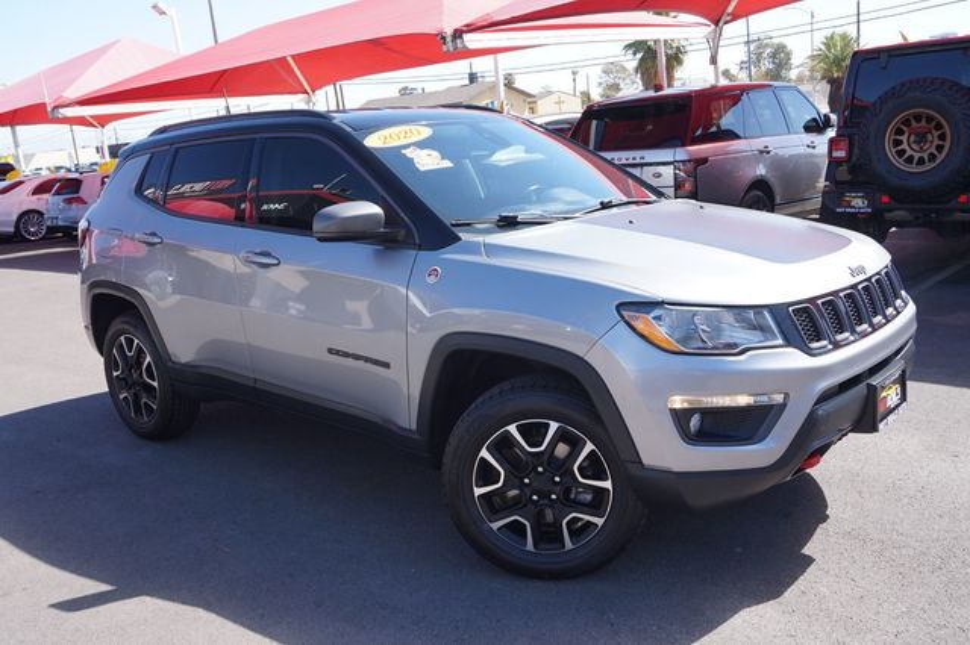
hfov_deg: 57.2
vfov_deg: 39.9
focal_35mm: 33
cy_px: 322
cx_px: 485
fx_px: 889
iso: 100
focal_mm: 22
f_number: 8
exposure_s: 1/100
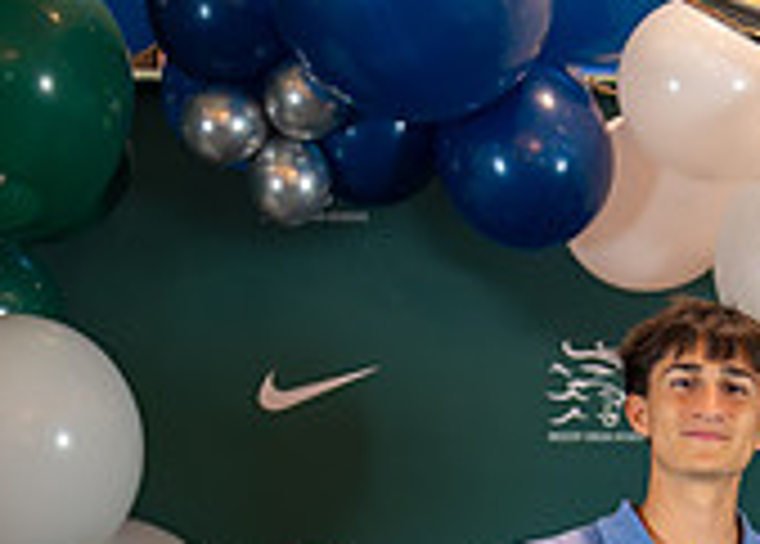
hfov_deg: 10.6
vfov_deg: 7.5
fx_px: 4018
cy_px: 932
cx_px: 876
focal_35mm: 186
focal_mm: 50
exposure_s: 1/400
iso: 1600
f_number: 1.2
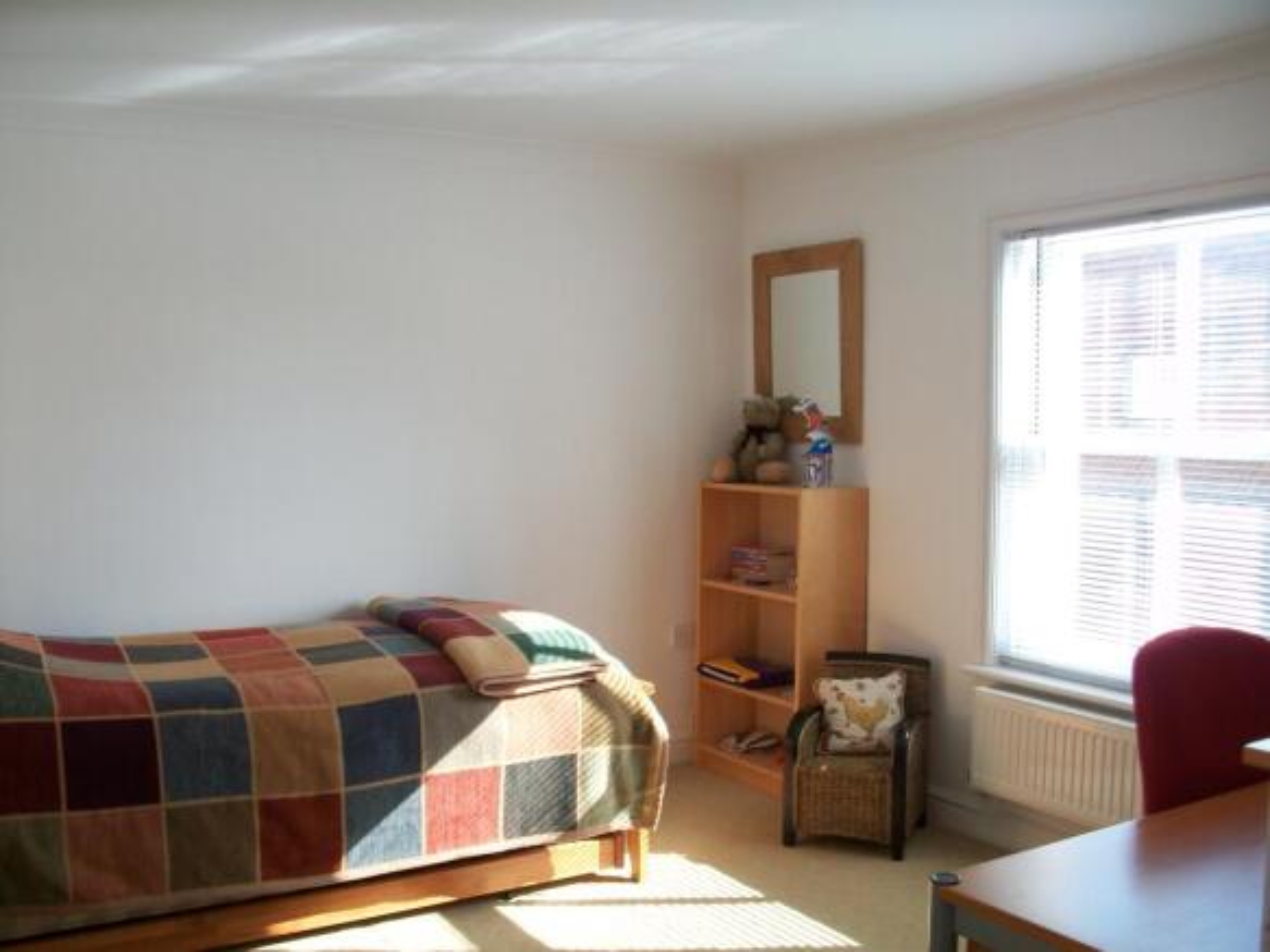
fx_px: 1247
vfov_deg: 41.8
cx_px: 635
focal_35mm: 34
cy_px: 476
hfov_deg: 54.0
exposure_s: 1/100
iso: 80
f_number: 2.8
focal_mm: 5.7
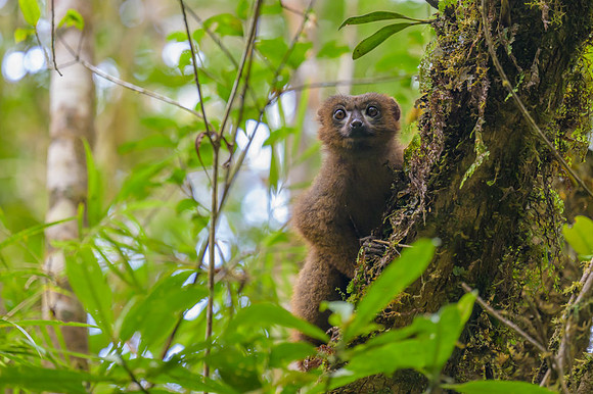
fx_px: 3184
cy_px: 122
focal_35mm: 193
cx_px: 296
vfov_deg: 7.1
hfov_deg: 10.6
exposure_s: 1/800
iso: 3200
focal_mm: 140
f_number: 2.8
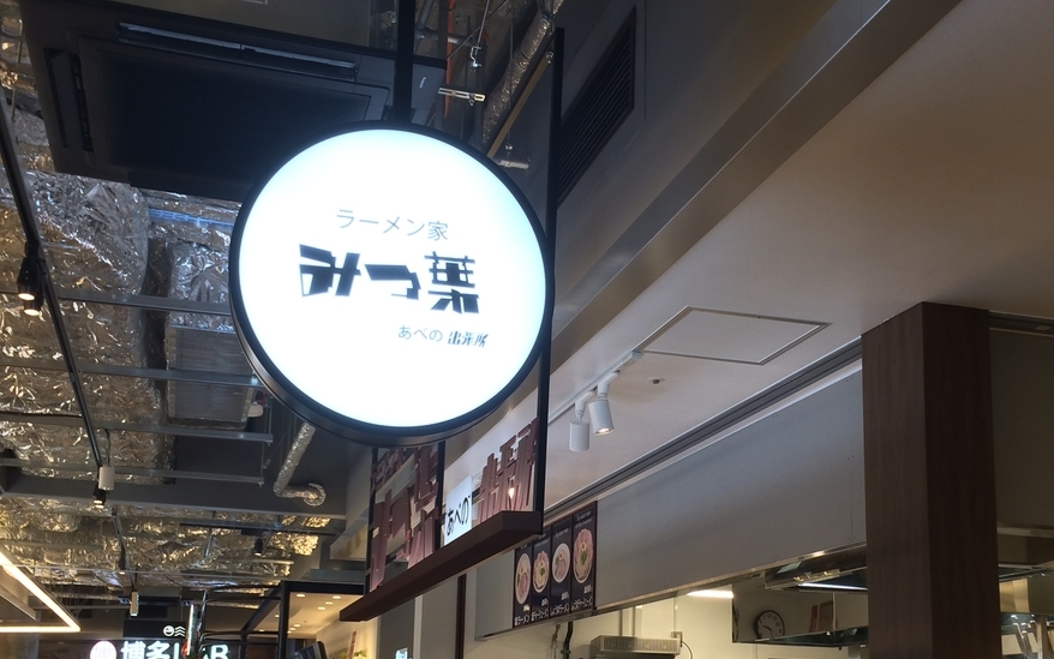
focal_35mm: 42
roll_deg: +1.1
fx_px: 1207
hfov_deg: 47.2
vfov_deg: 29.9
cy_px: 515
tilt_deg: +10.7
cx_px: 539
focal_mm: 4.15
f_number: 2.2
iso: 40
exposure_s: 1/40
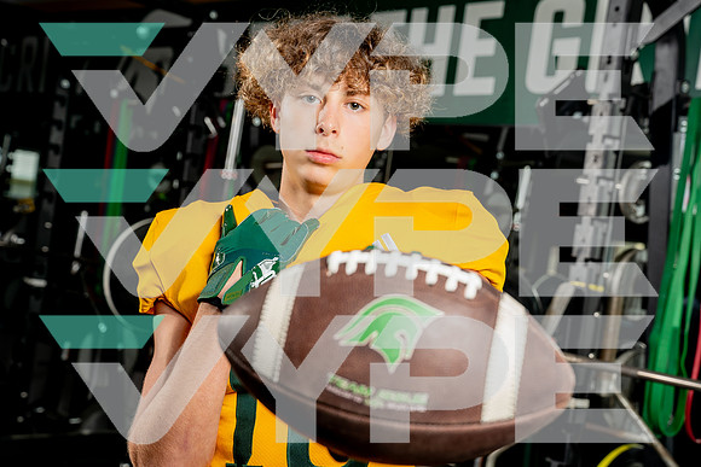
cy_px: 233
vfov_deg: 23.5
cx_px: 351
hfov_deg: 34.7
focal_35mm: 58
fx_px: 1122
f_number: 5.6
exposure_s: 1/250
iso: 100
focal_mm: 54
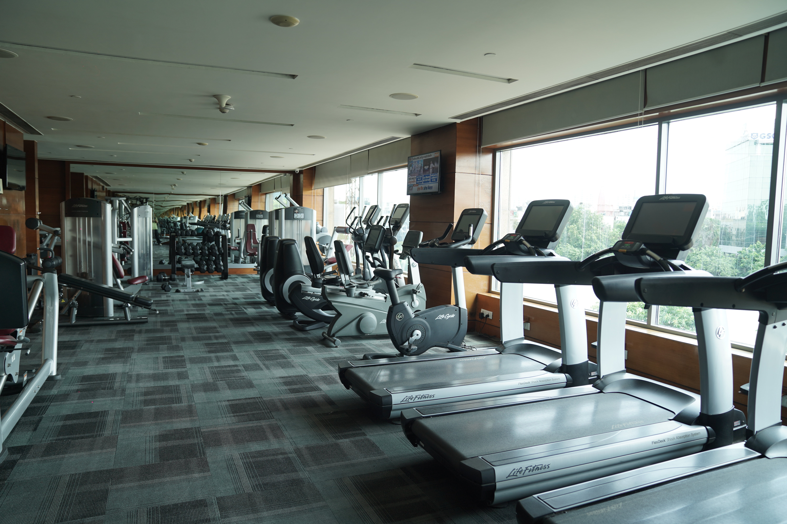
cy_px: 262
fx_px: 525
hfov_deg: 73.7
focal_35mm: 24
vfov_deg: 53.1
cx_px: 394
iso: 100
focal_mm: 24
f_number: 2.8
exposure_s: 1/80
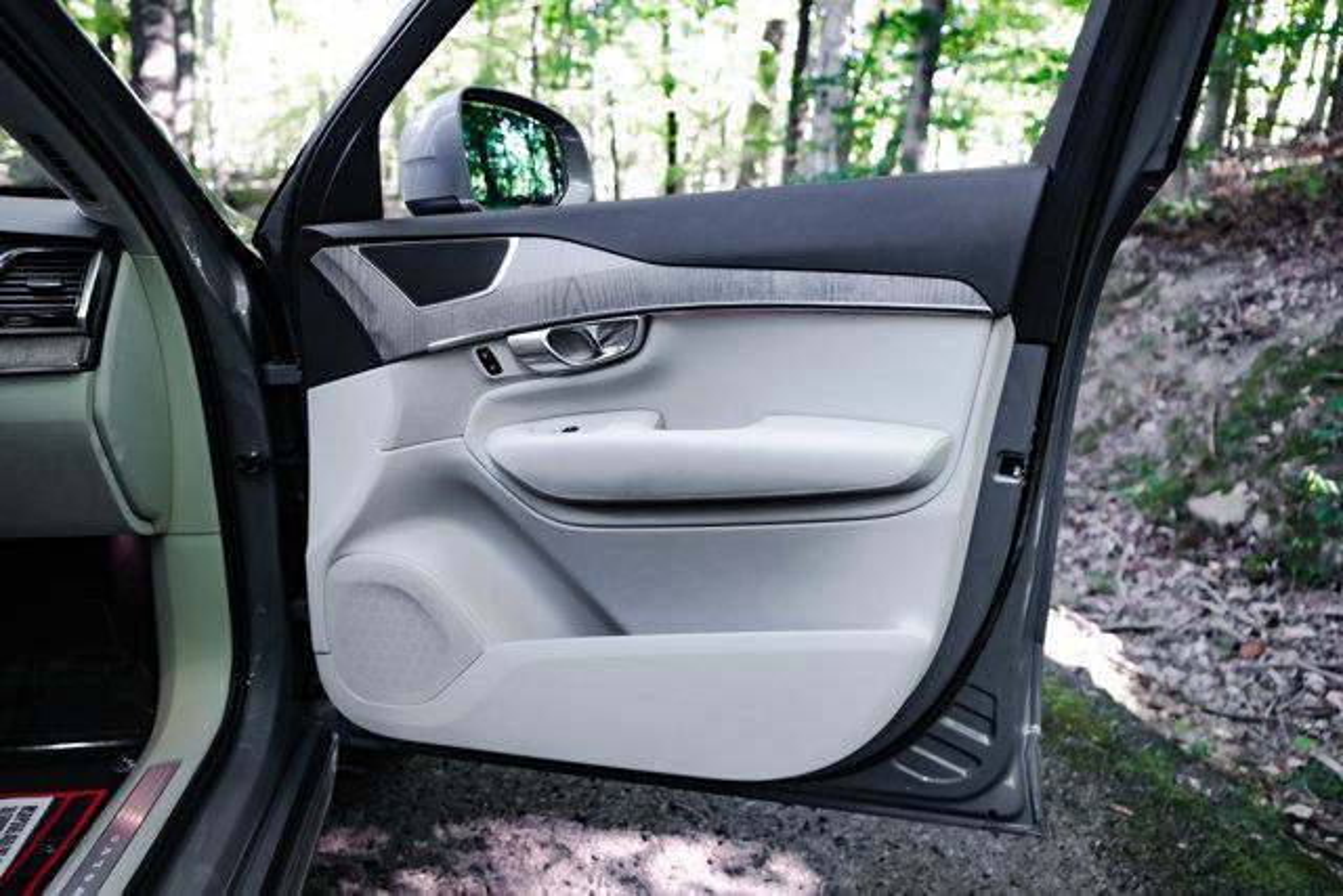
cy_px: 448
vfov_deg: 53.2
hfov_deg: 73.7
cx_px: 672
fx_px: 895
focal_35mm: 24
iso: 1600
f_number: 2.8
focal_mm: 24
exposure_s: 1/200
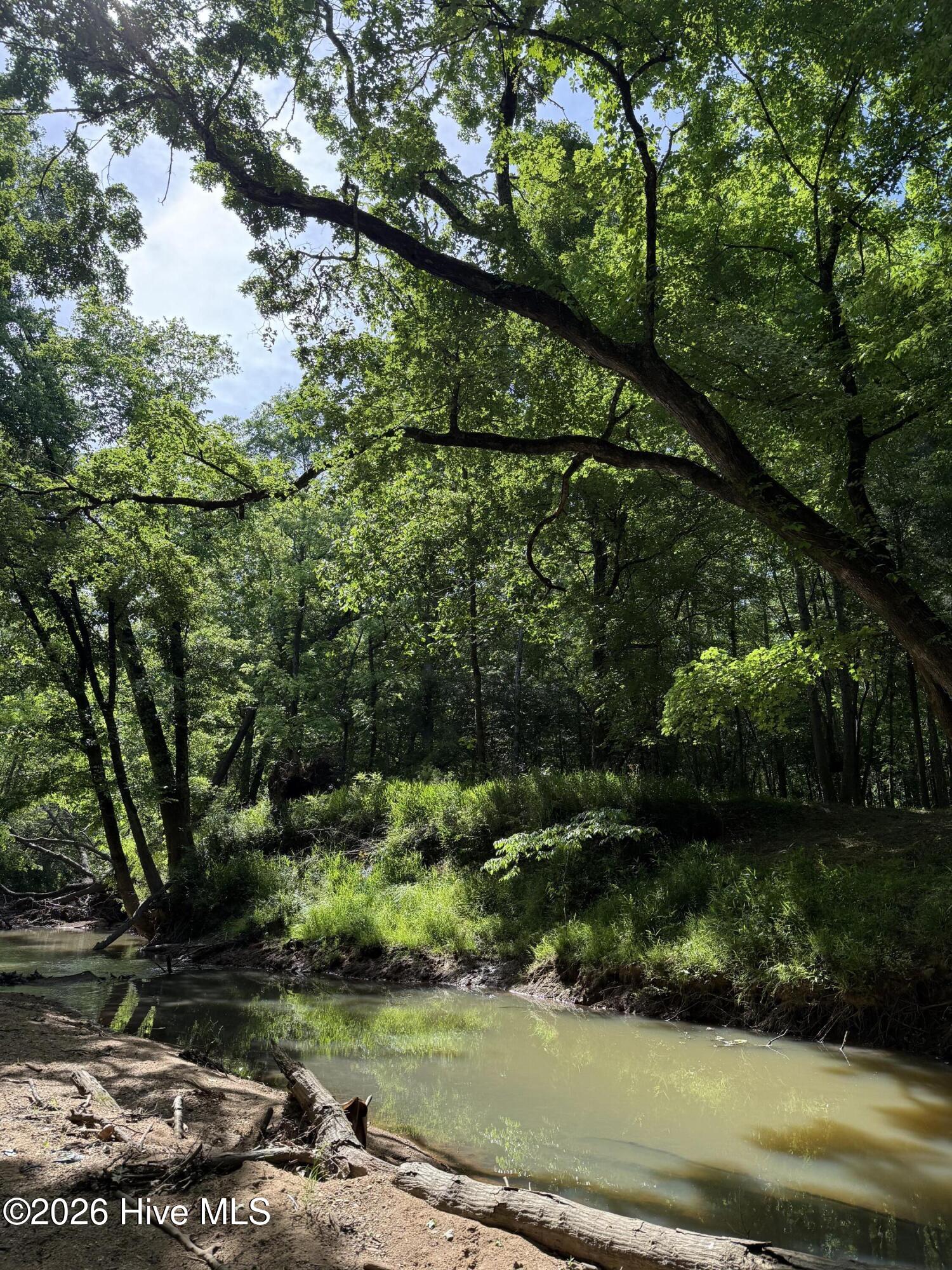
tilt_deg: +14.9
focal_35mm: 24
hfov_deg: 56.8
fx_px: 880
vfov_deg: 71.6
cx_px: 476
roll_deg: -0.6
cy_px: 635
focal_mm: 6.76
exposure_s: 1/1271
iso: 100
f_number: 1.78
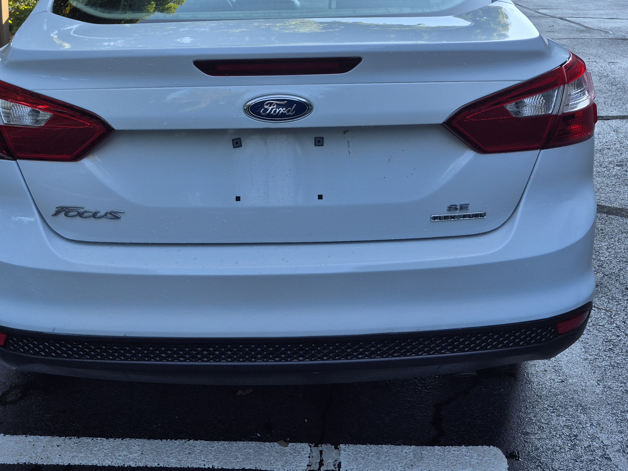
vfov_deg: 38.9
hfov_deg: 51.1
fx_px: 653
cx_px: 261
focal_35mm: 36
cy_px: 134
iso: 25
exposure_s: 1/503
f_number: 1.8
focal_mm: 5.4
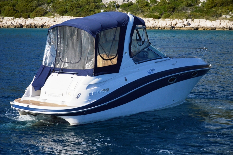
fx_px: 582
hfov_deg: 22.6
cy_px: 78
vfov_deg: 15.2
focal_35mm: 90
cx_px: 116
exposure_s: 1/4000
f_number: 5
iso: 400
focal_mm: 60
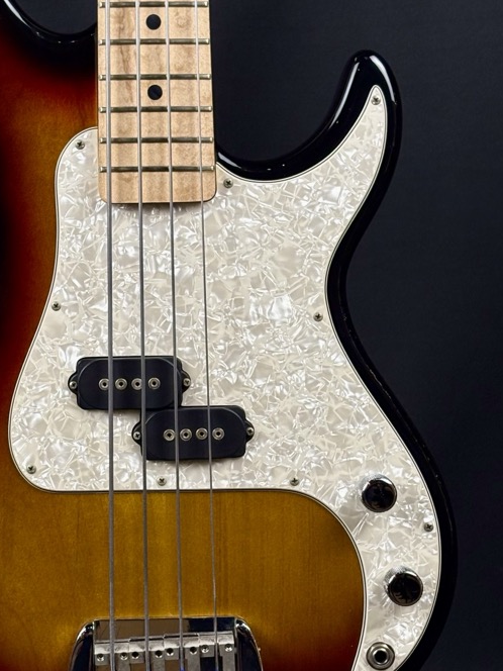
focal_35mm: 94
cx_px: 172
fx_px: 1821
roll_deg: +2.4
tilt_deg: -3.9
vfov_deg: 20.9
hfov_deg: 15.7
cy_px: 356
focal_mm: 5.96
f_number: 1.6
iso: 40
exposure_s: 1/120
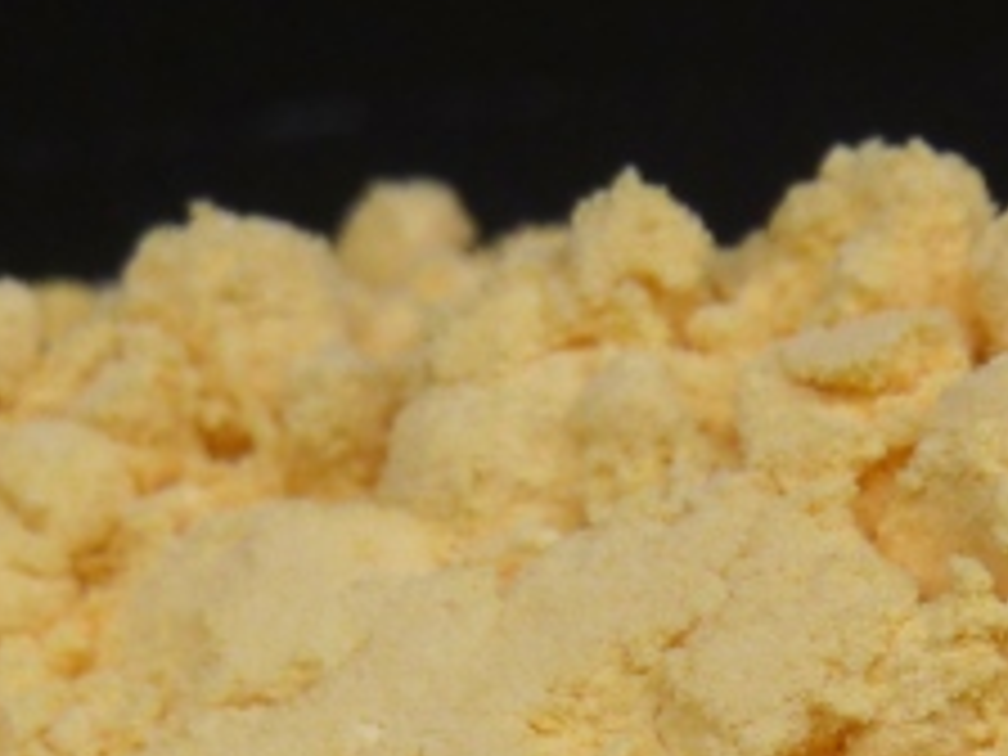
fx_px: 5853
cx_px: 522
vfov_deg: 7.3
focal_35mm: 201
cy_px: 1071
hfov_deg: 9.8
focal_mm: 7.3
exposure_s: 1/100
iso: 80
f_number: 3.7
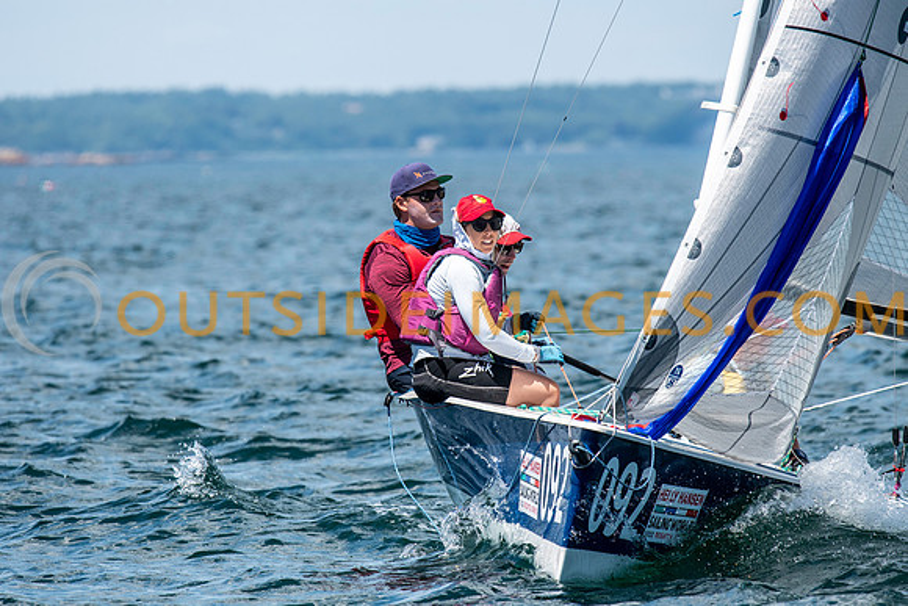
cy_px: 303
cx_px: 454
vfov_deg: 3.1
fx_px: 11352
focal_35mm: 450
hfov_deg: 4.6
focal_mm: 300
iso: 320
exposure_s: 1/1600
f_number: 5.6
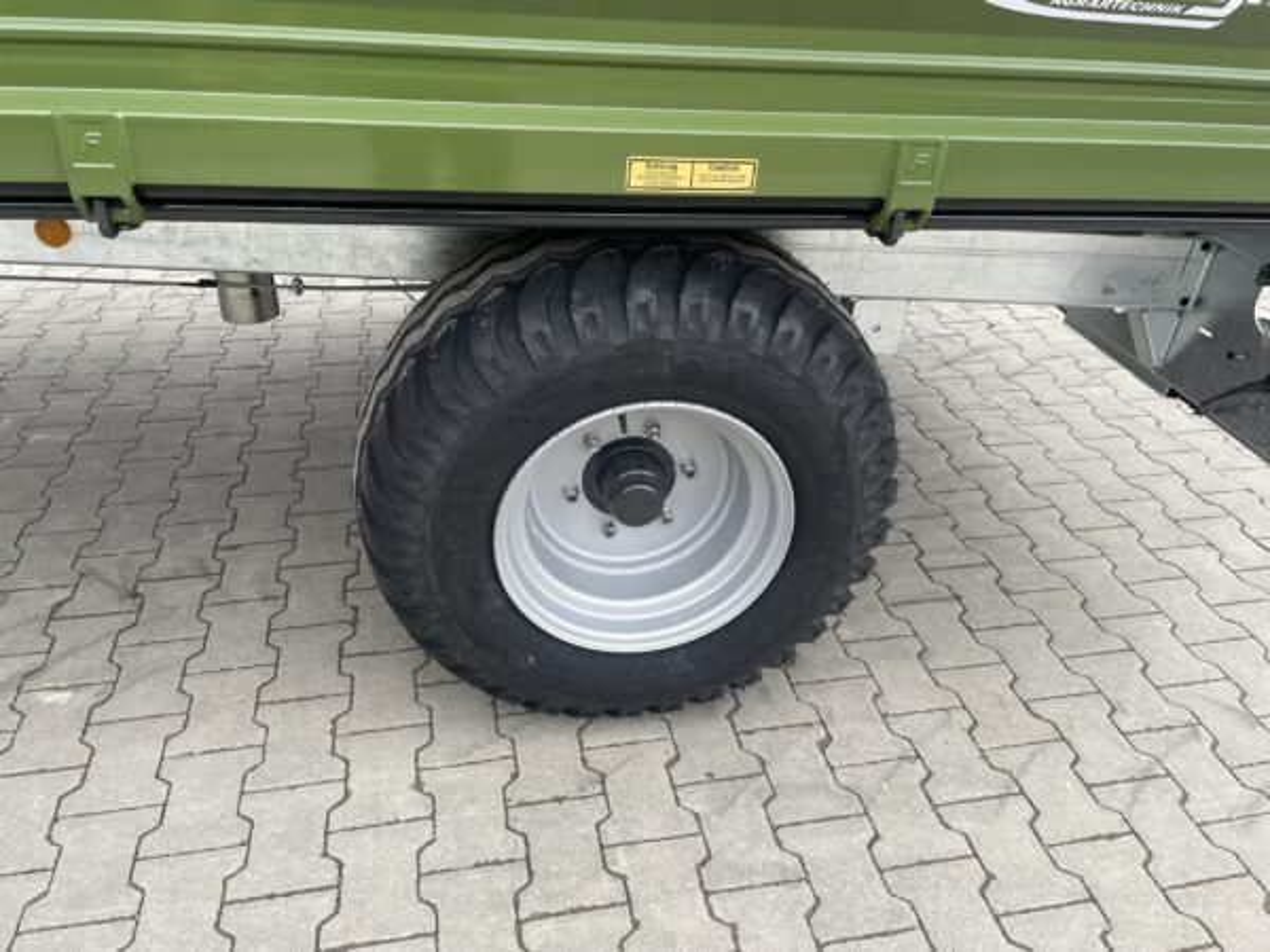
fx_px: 954
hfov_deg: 67.3
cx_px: 635
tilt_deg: -33.5
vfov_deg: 53.1
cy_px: 476
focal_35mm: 26
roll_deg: -3.6
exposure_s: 1/121
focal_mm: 4.2
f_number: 1.6
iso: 80
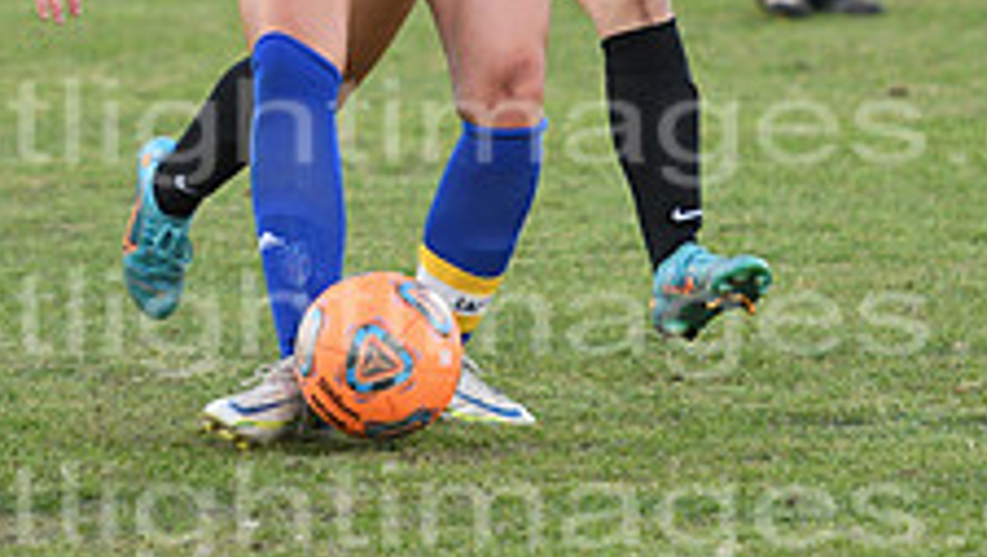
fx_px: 15925
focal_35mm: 608
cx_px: 307
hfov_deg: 3.5
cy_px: -156
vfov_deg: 2.0
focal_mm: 150
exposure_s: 1/800
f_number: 2.8
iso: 1600
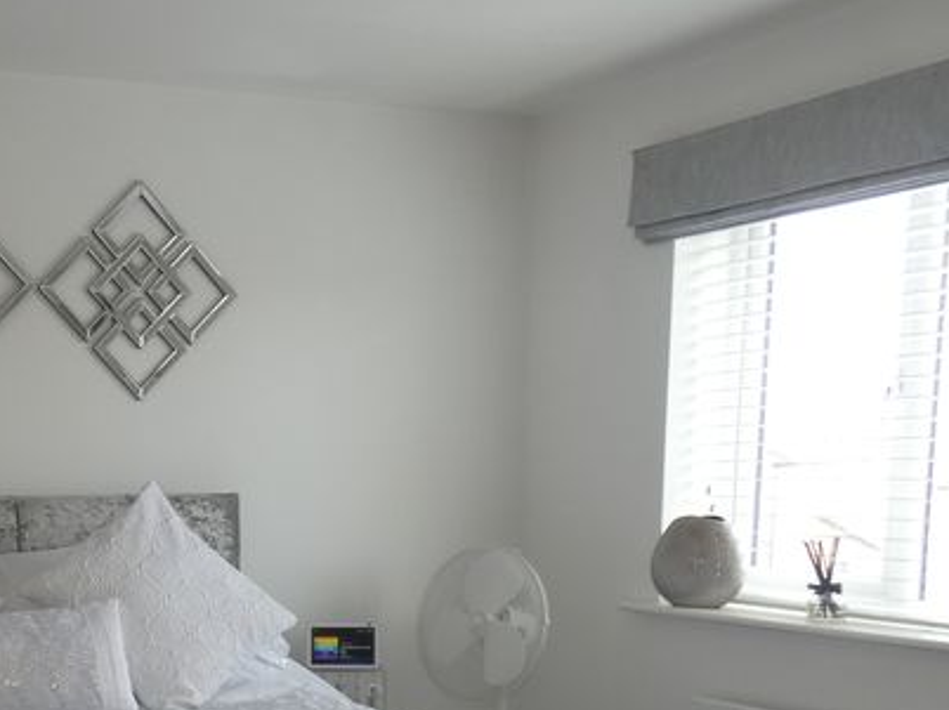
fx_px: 1397
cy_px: 689
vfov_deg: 27.1
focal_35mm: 51
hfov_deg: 35.6
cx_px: 125
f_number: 2.8
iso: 80
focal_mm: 3.6
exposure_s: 1/60
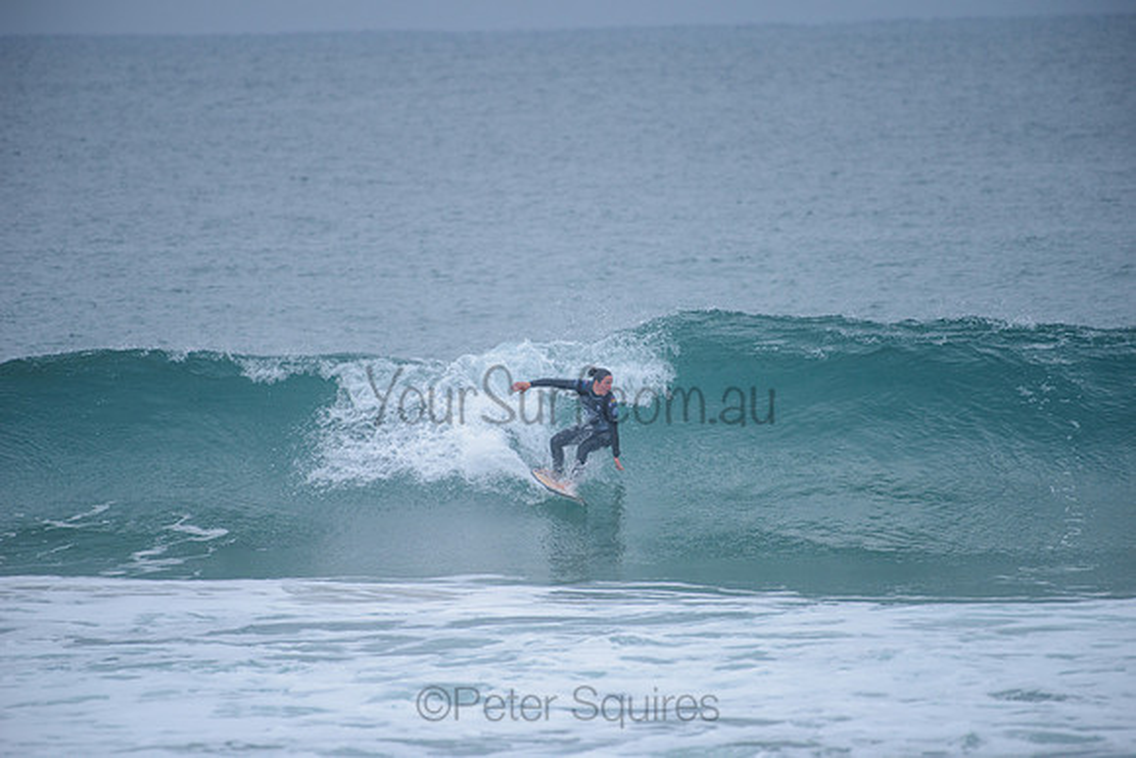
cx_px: 568
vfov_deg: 2.8
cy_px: 379
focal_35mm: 500
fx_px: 15781
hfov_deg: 4.1
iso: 400
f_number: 5.6
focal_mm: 500
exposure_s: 1/2000
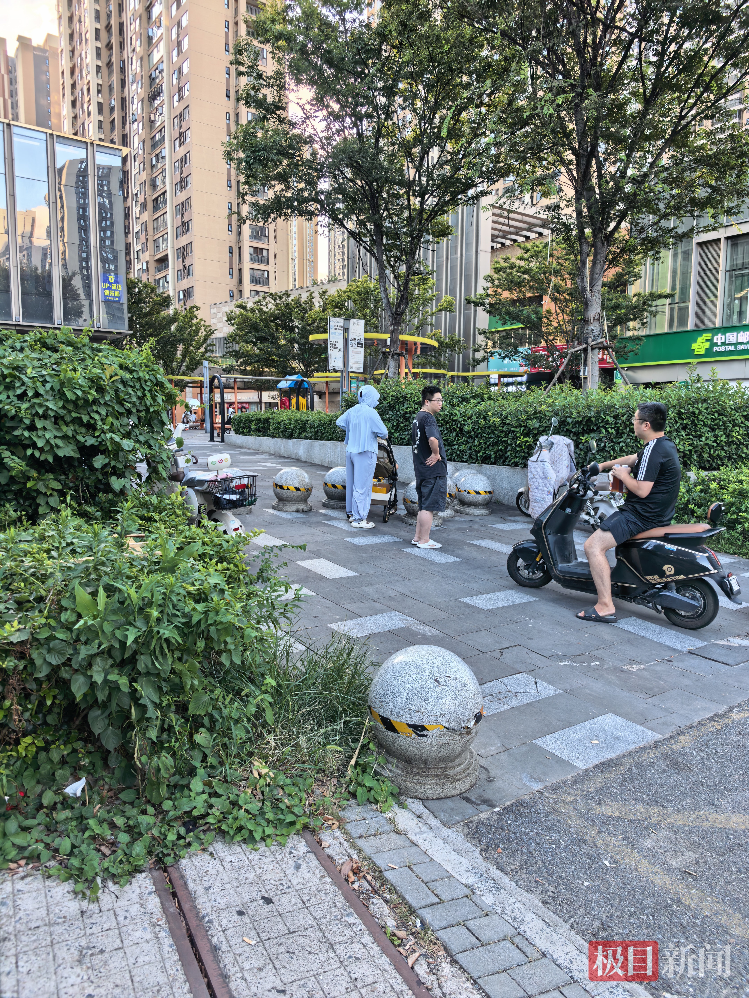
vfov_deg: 71.6
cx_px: 374
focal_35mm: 24
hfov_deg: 56.8
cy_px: 499
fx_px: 692
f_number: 2
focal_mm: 5.75
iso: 50
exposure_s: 1/150
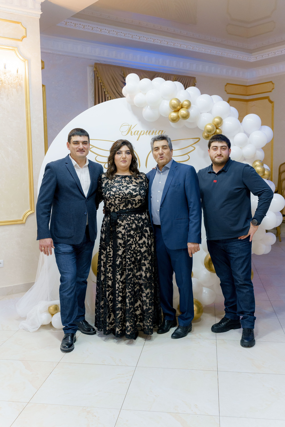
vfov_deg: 51.9
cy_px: 214
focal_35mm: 37
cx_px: 142
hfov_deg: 35.9
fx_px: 439
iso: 3200
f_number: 4.5
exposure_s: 1/160
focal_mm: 37
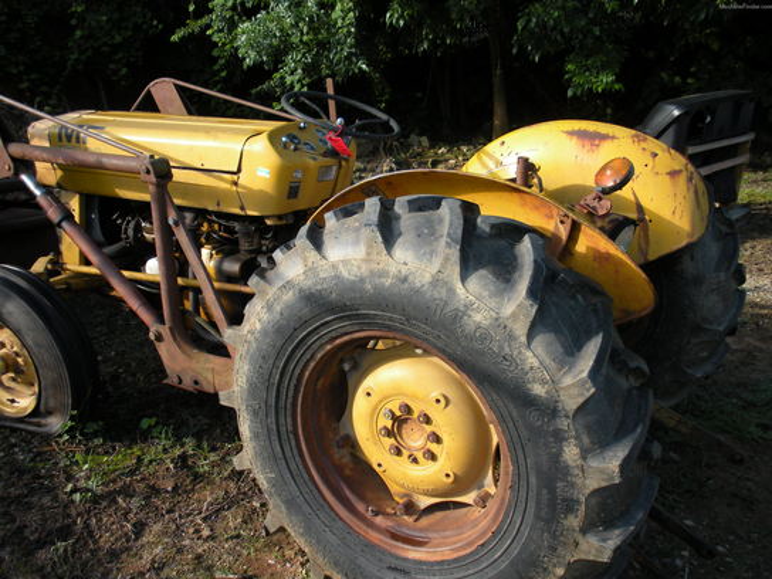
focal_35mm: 35
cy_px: 290
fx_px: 781
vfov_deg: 40.7
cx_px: 386
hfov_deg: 52.6
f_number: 3.5
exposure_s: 1/197
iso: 64
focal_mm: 6.3
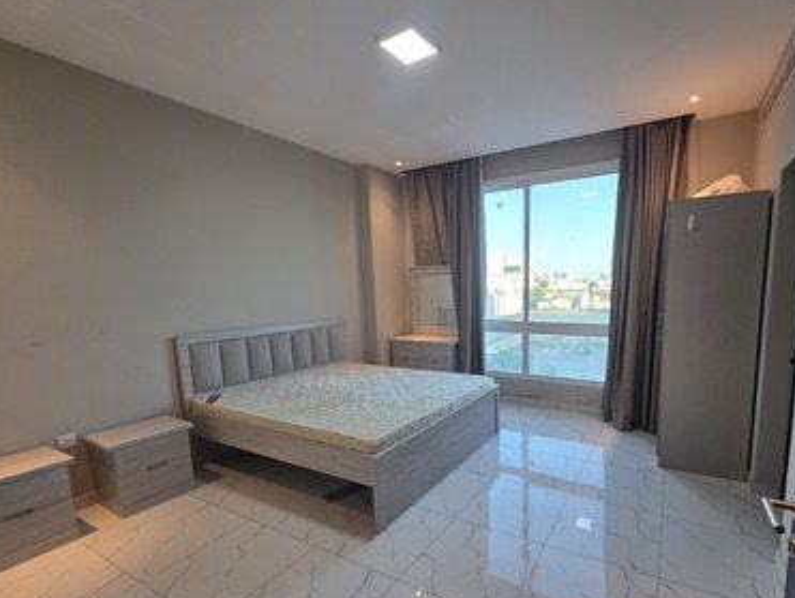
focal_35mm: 16
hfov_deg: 93.3
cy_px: 340
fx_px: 368
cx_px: 472
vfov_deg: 77.8
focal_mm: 2.2
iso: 125
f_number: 1.9
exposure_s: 1/100
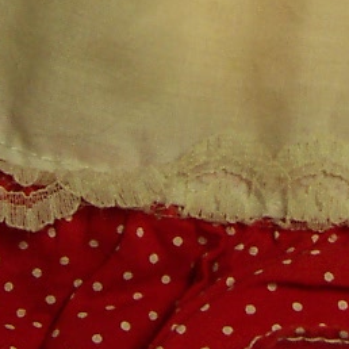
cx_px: 341
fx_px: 1734
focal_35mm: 152
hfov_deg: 11.4
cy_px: -199
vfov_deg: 11.0
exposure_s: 1/90
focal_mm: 5.6
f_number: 2.8
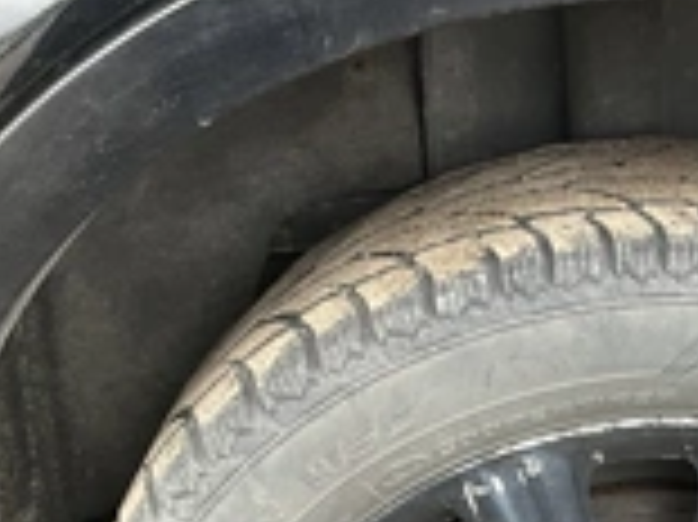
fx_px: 1511
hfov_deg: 25.2
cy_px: 612
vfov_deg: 18.7
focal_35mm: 75
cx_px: 626
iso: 64
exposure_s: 1/122
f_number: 1.8
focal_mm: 3
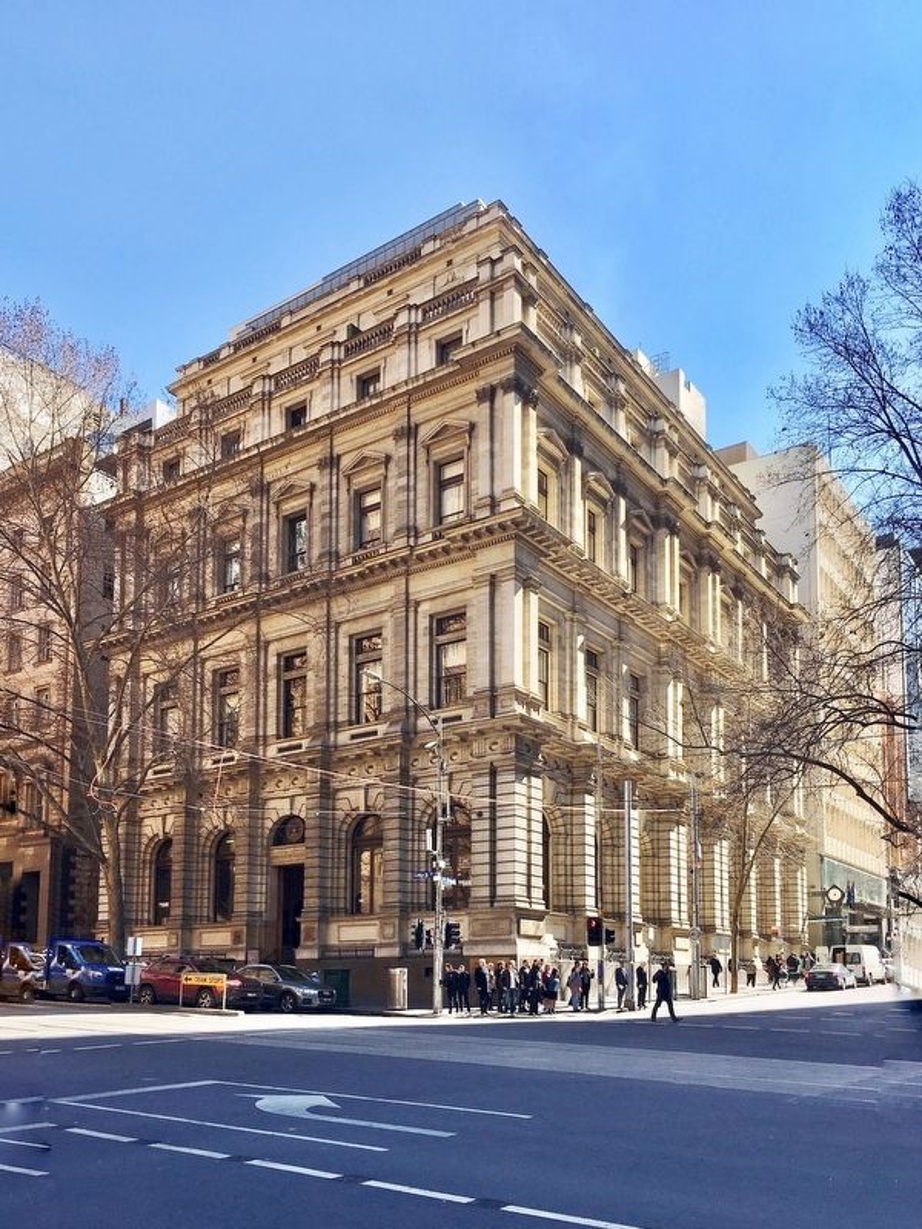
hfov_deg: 48.2
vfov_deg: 61.7
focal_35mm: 29
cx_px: 461
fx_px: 1030
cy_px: 614
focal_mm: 4.15
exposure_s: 1/699
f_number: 2.2
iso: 25
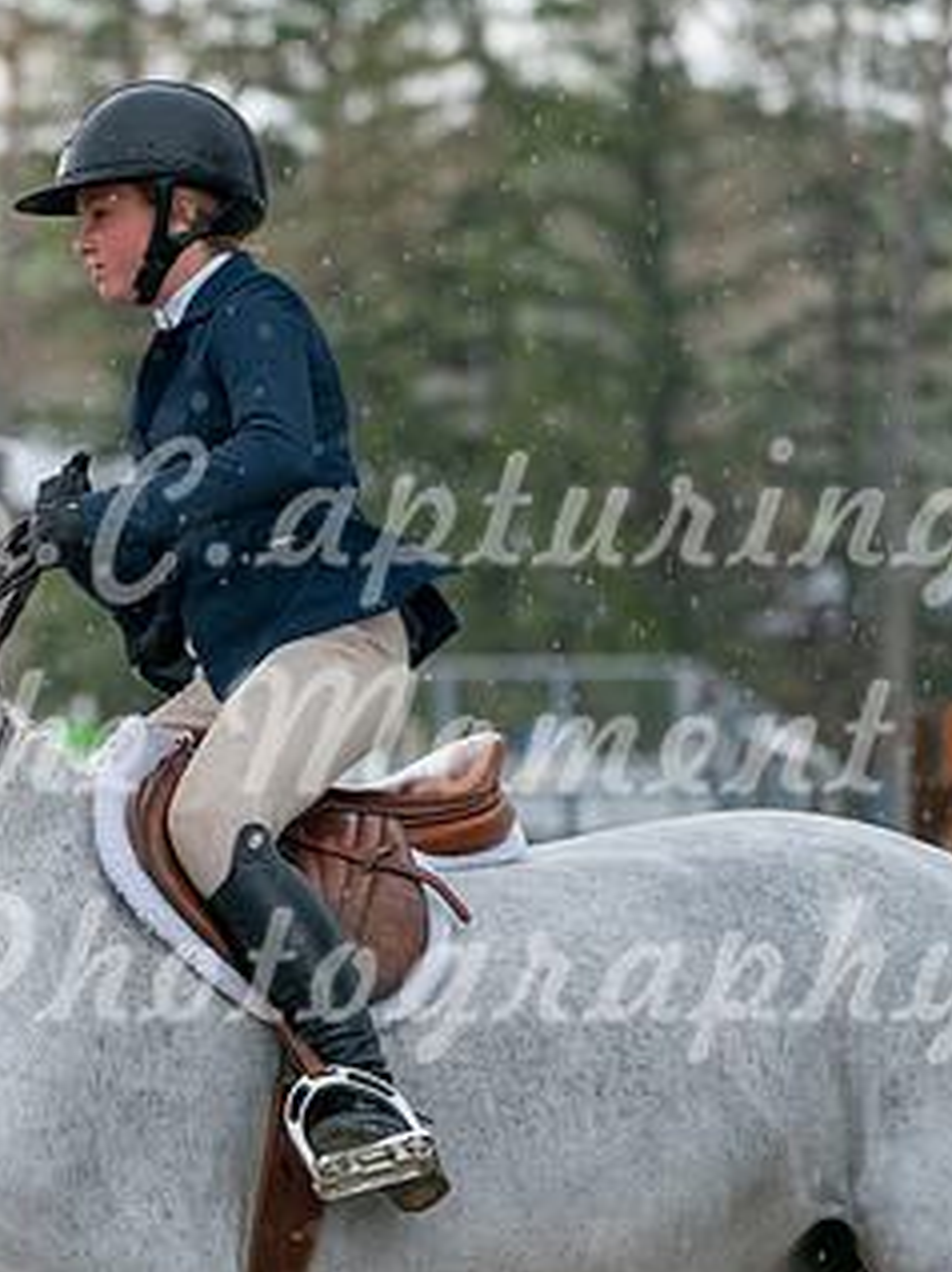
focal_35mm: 351
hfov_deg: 4.2
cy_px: 750
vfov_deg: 5.6
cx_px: -164
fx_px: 12888
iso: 2000
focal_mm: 200
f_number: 5.6
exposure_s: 1/1250
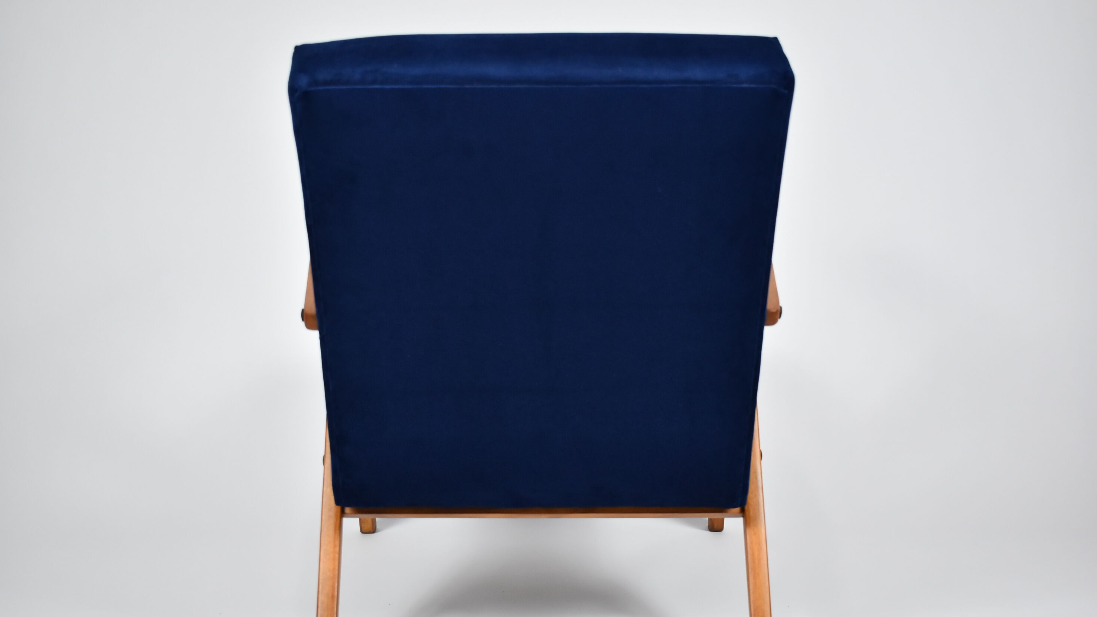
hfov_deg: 41.7
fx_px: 1441
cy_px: 361
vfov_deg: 24.1
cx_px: 549
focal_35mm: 50
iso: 800
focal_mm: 31
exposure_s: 1/125
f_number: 5
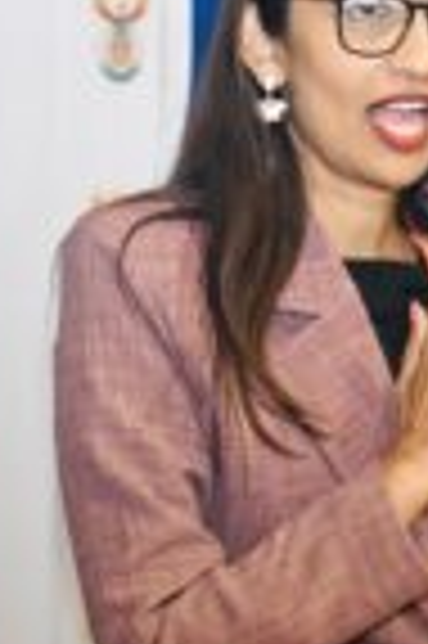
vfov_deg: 10.5
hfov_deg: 7.0
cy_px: 308
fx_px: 3504
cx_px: 257
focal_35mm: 196
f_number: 2.8
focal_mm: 70
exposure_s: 1/80
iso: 2000
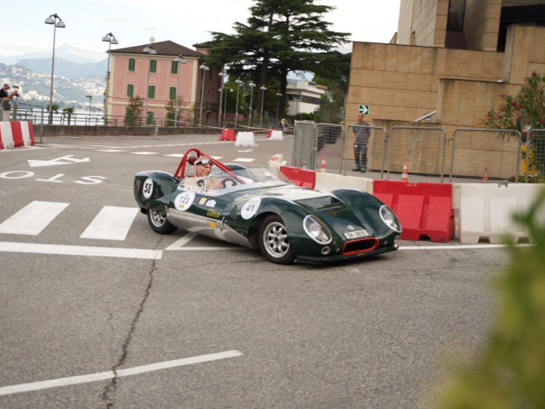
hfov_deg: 34.9
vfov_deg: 26.6
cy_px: 202
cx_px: 245
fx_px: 866
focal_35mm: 55
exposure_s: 1/640
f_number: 2.8
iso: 160
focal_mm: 50
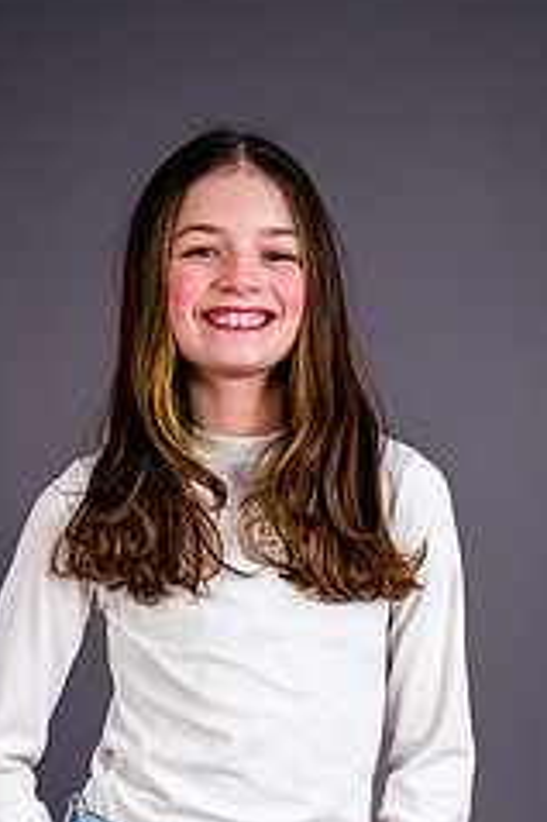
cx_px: 256
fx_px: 3013
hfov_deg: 10.4
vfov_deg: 15.4
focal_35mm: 132
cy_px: 695
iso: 1000
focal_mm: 70
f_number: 3.5
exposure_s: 1/200
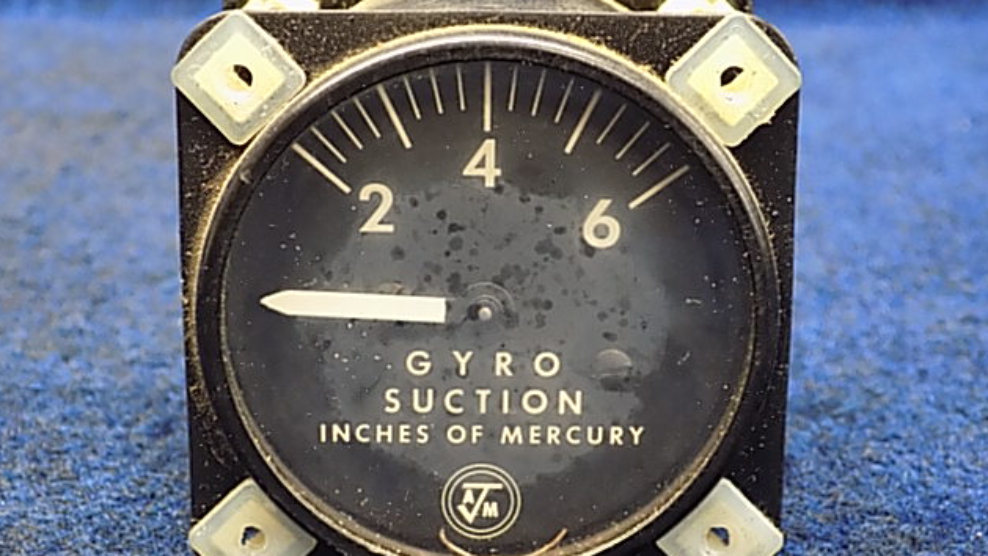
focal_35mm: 72
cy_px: 287
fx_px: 1886
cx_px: 492
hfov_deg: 29.3
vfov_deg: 16.8
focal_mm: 11.5
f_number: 4.1
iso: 400
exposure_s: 1/6
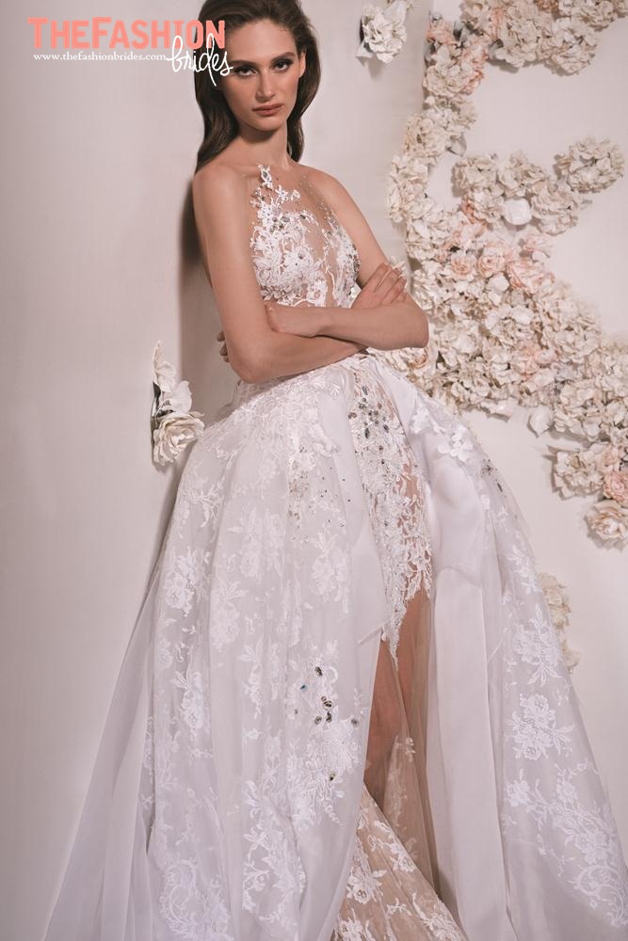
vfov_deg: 23.9
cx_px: 314
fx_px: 2223
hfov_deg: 16.1
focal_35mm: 85
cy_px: 470
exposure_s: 1/160
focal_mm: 85
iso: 100
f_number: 10
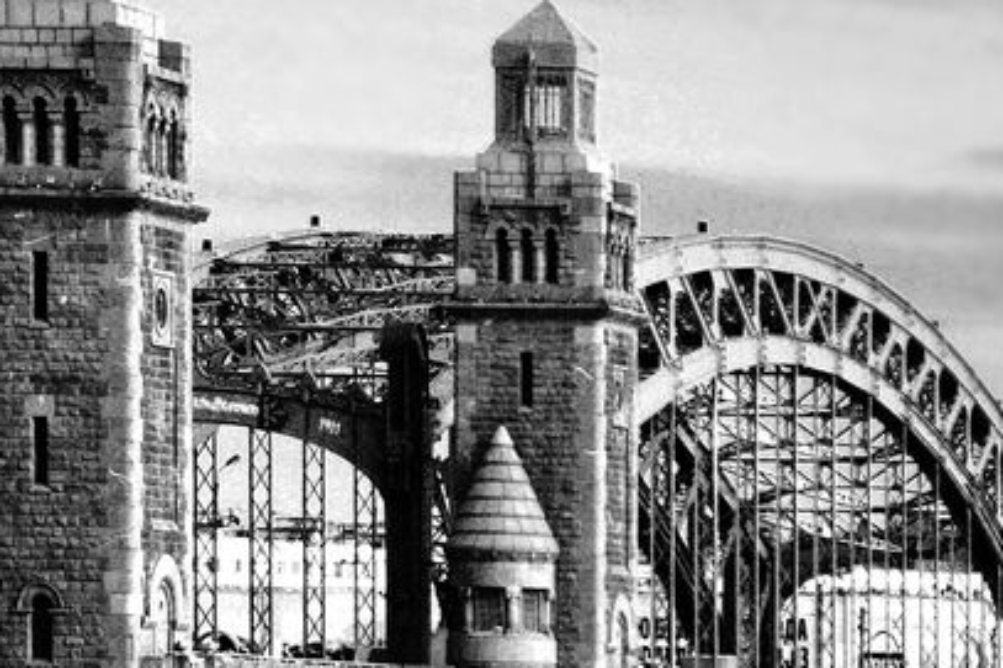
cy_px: 396
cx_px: -27
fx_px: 6461
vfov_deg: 5.9
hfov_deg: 8.8
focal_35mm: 232
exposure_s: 1/640
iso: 100
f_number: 4.5
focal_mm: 70
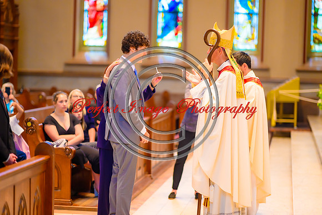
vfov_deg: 13.0
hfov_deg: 19.5
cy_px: 108
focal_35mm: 105
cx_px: 161
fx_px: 939
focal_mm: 105
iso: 900
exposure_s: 1/100
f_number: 1.4
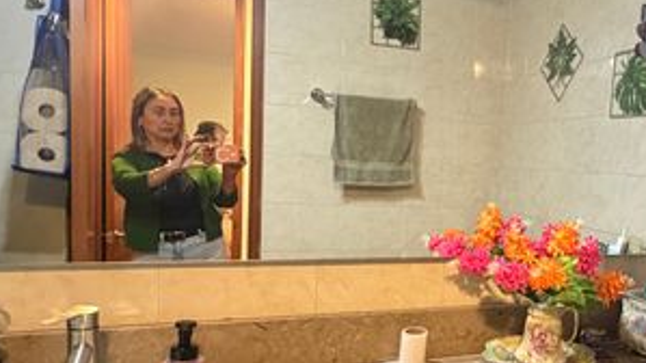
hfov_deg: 55.1
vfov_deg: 34.5
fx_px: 582
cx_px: 489
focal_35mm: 34
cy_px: 216
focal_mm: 2.22
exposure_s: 1/60
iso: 800
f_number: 2.2
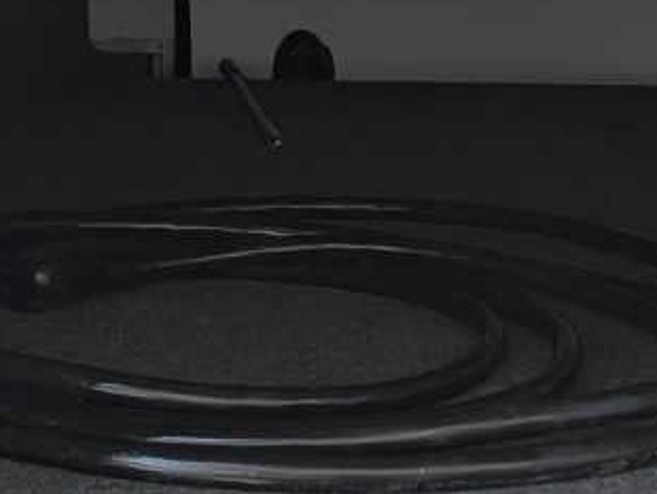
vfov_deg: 13.7
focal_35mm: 108
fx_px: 2051
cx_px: 455
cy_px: 167
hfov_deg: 18.1
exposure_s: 1/920
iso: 37
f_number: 1.85
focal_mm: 6.81
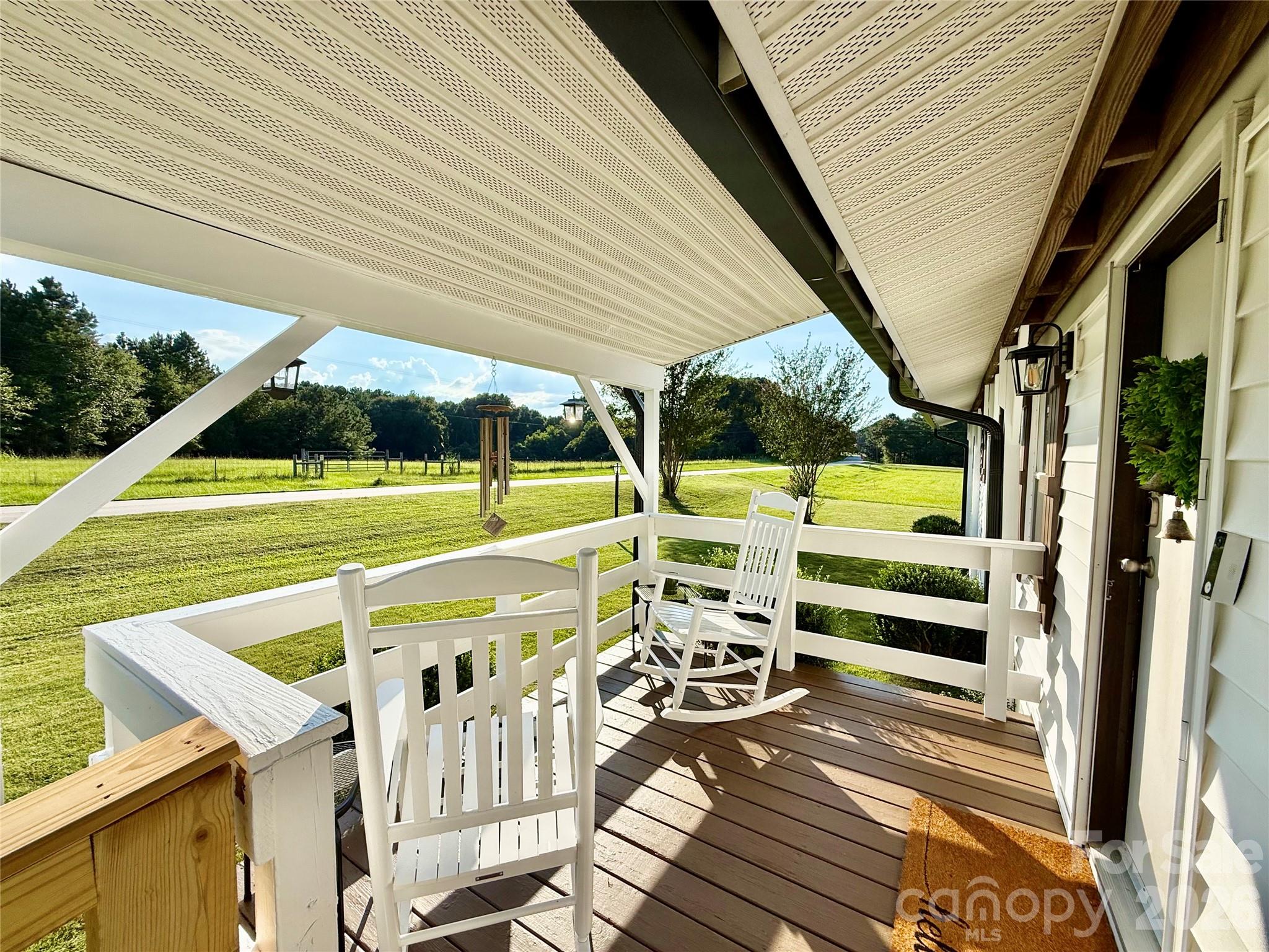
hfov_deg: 102.1
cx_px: 634
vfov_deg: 85.7
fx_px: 513
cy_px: 476
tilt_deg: -2.0
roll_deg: -0.5
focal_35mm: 14
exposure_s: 1/2320
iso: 64
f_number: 2.2
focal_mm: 2.22
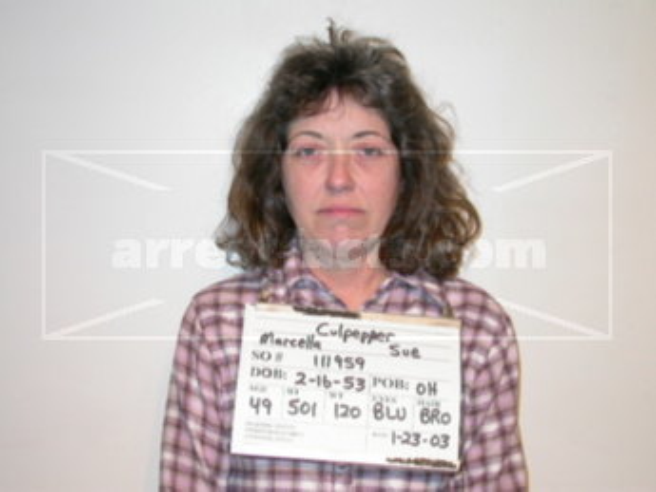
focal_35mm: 63
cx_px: 328
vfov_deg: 23.3
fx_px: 1194
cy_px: 246
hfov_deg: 30.7
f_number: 3.1
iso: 100
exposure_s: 1/60.3
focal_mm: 13.1
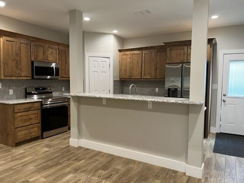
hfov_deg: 67.3
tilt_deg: -4.2
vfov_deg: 53.1
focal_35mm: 26
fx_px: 183
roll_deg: -0.8
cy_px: 92
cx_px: 122
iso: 160
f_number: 1.5
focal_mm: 5.7
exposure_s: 1/60
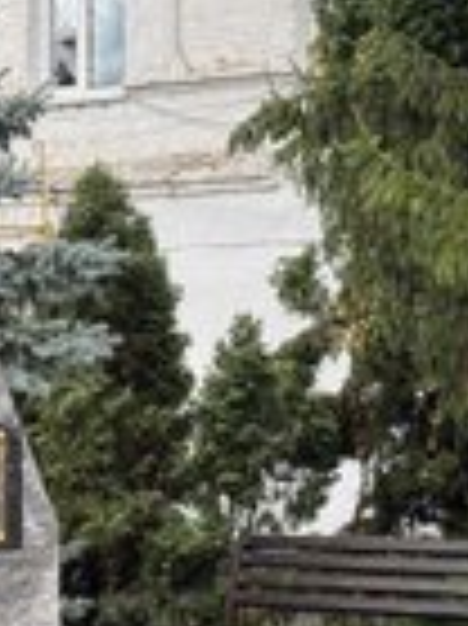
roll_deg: +0.0
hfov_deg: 10.4
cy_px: 270
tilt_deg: +3.5
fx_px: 2491
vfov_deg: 14.3
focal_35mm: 138
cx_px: -243
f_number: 1.78
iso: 64
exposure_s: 1/185
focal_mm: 6.76
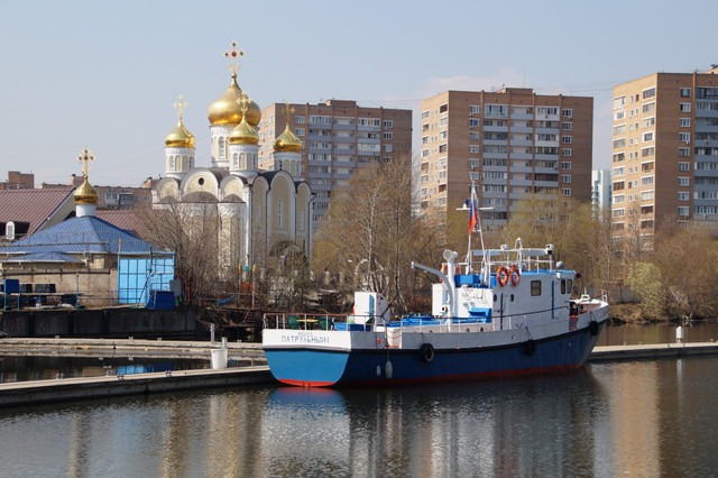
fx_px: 1345
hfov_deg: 29.9
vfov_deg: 20.1
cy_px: 239
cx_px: 359
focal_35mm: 68
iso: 100
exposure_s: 1/160
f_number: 10
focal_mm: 45
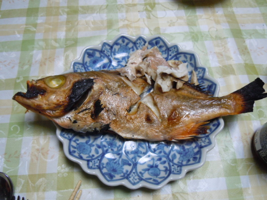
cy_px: 100
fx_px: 231
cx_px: 134
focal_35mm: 30
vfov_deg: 46.8
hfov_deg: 60.0
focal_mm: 5.4
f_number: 3.5
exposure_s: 1/30
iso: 400
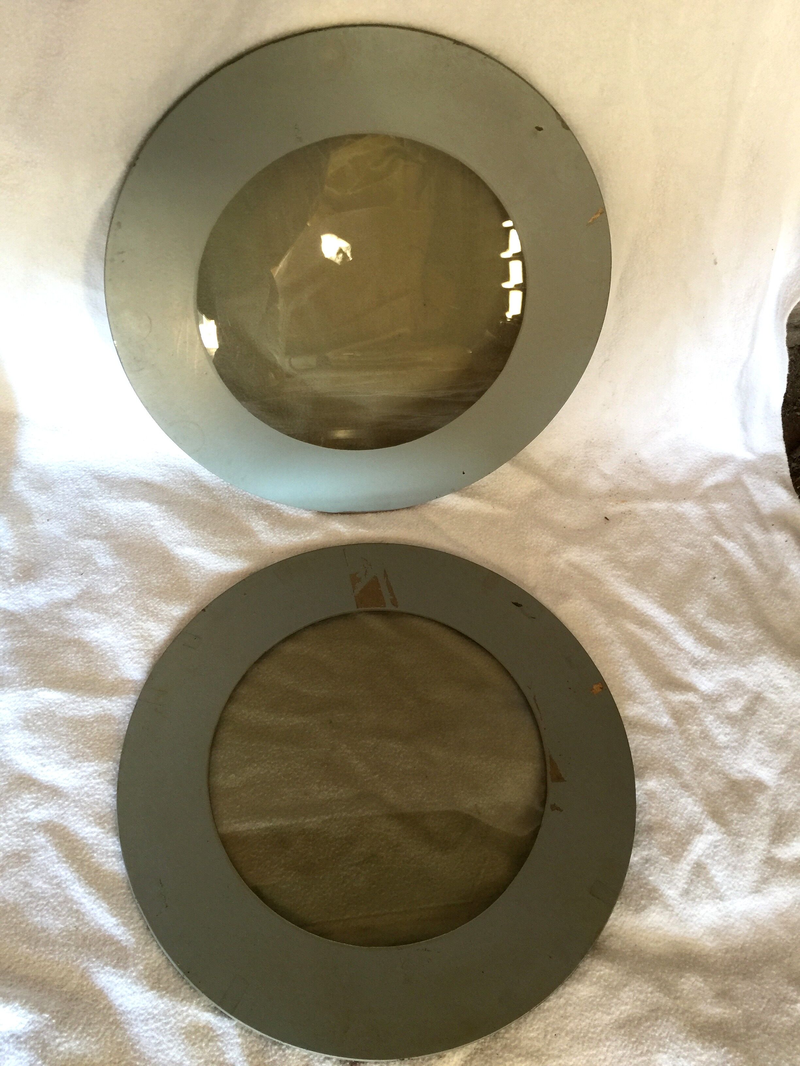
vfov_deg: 61.7
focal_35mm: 29
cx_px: 400
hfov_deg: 48.2
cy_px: 533
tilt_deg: -58.1
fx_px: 894
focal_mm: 4.15
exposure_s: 1/17
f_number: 2.2
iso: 64
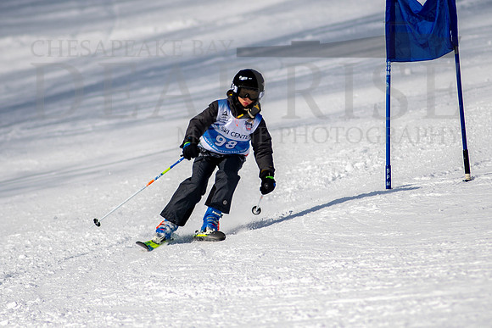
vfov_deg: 1.9
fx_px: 10047
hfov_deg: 2.8
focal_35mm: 735
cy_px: 160
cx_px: 244
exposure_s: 1/6400
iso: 100
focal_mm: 300
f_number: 2.8
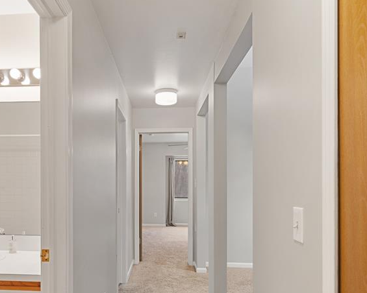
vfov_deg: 29.5
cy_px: 196
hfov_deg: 36.4
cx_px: 136
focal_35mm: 51
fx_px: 554
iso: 320
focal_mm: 30
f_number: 9
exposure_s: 1/3
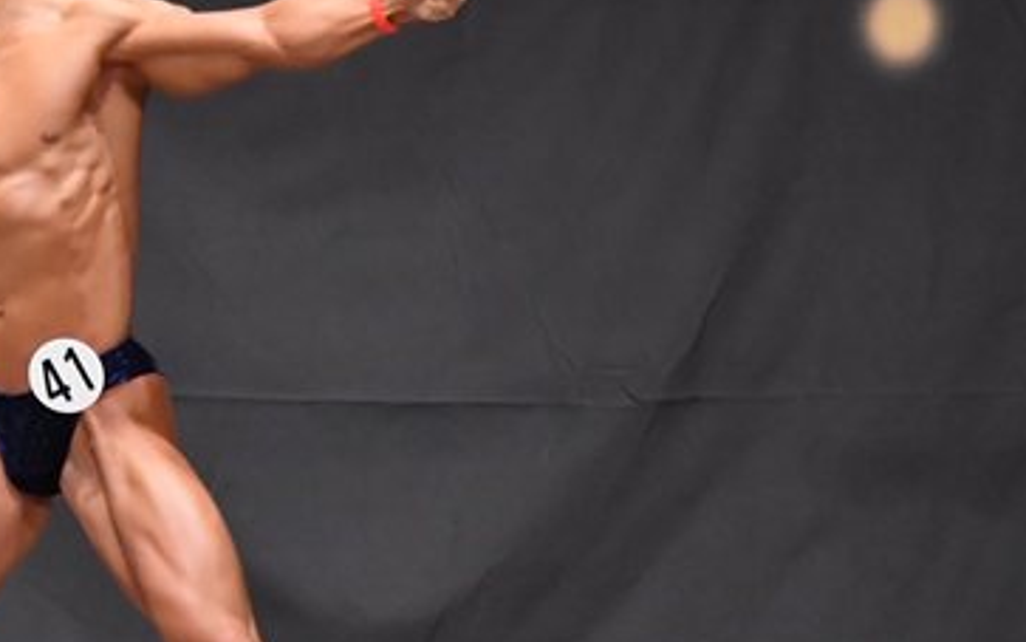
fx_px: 13703
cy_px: 413
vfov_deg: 2.7
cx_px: 106
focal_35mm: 490
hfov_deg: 4.3
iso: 6400
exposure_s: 1/400
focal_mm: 150
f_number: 5.6
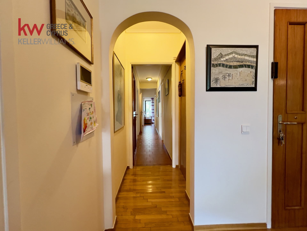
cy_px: 116
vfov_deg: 89.9
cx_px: 154
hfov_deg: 106.2
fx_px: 115
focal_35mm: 13
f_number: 1.8
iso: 200
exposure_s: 1/50
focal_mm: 1.57
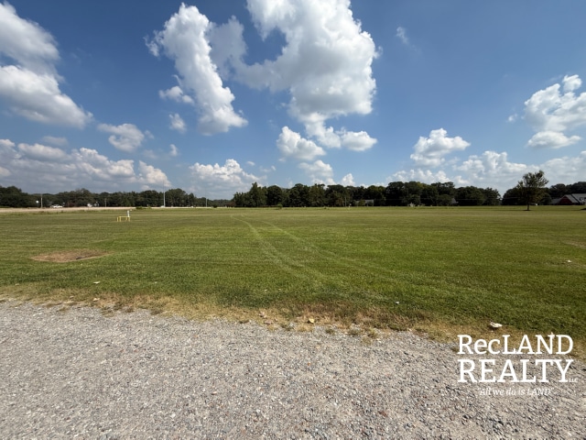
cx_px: 293
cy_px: 220
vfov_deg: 85.7
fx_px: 237
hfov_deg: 102.1
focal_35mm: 14
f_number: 2.2
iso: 50
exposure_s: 1/2717
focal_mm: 2.22
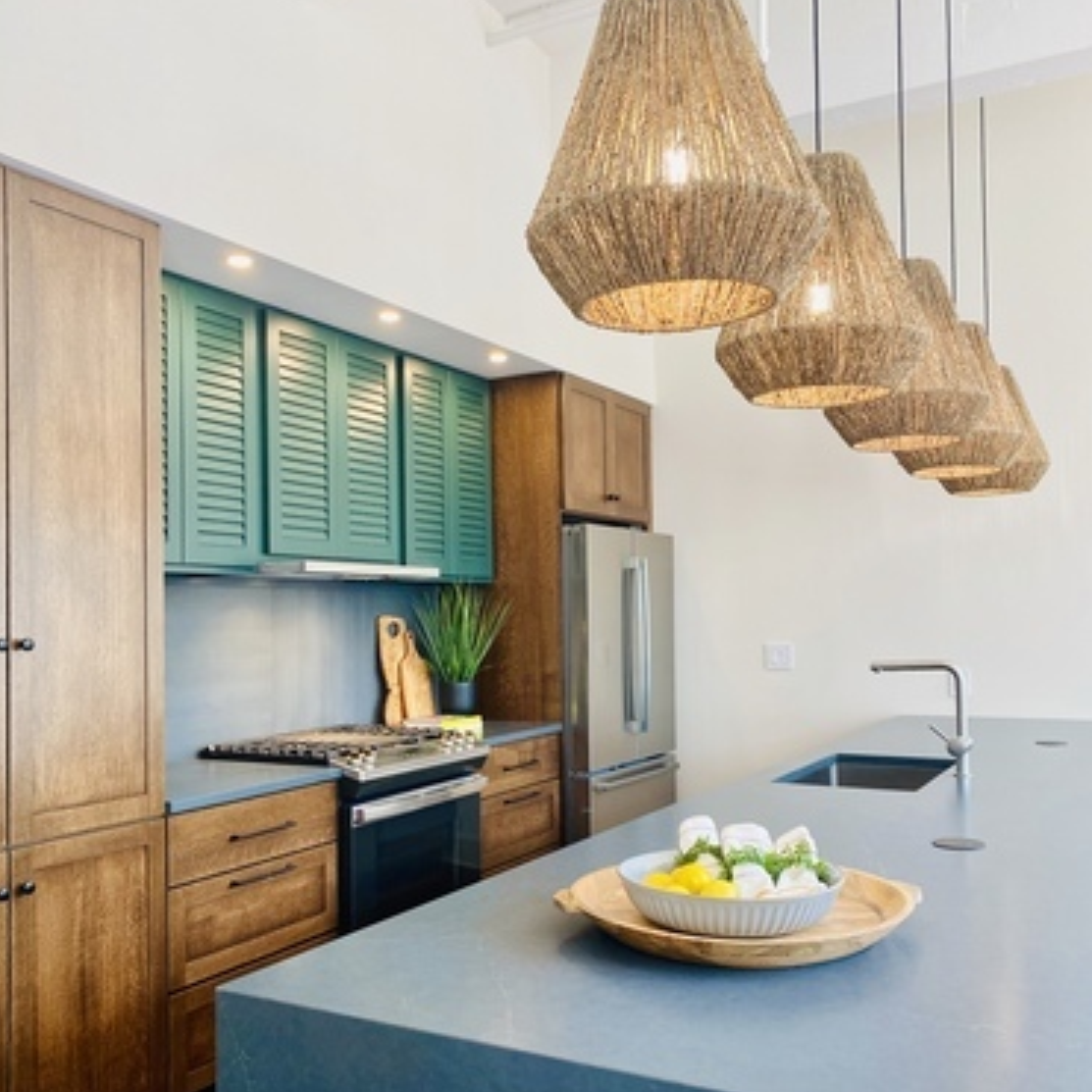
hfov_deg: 52.5
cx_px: 546
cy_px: 603
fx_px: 1106
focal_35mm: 31
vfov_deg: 52.4
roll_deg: +0.3
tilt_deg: +2.3
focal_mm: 4.25
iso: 80
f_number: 1.8
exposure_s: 1/120
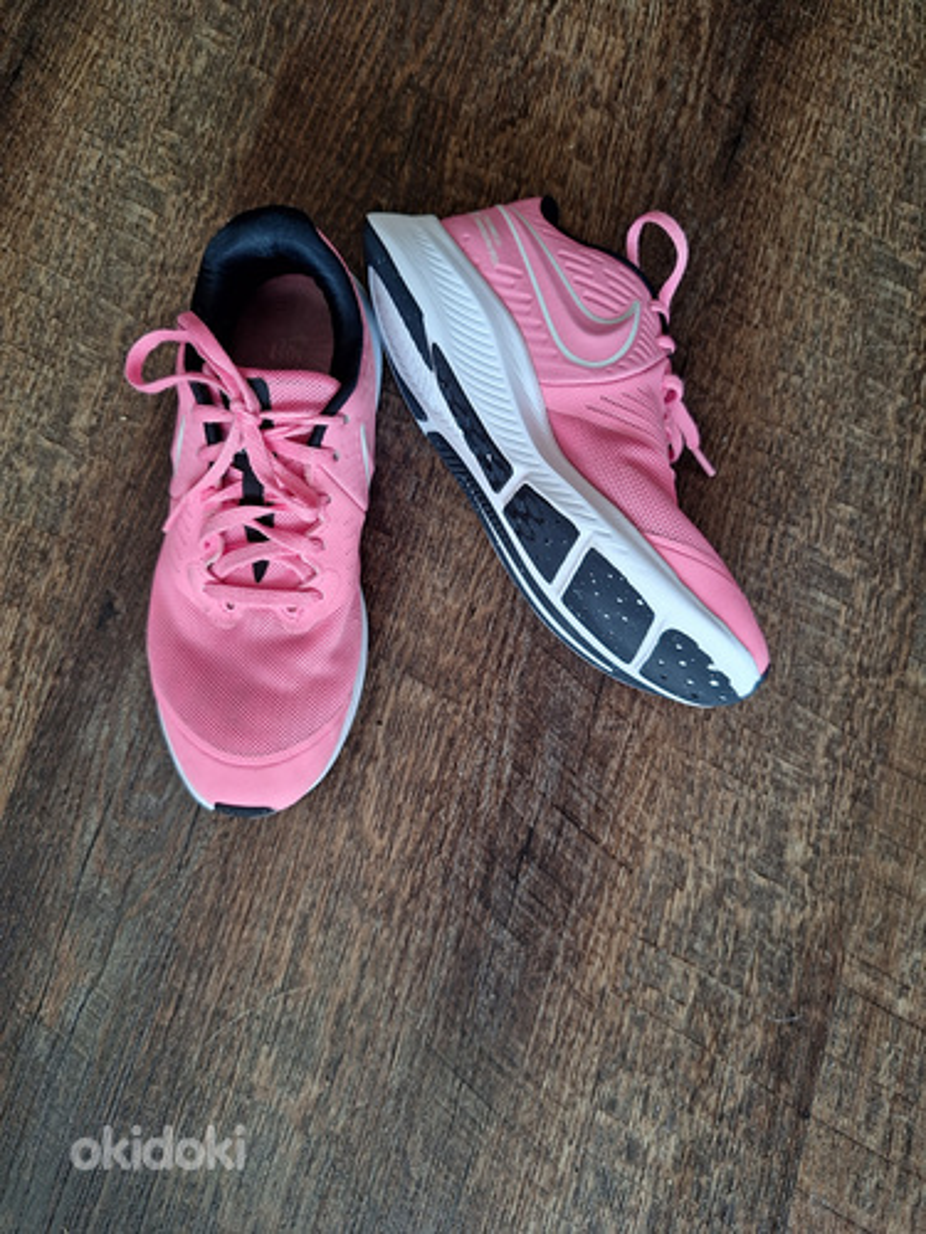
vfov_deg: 73.9
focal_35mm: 23
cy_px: 617
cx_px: 463
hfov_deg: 58.9
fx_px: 820
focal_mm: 5.54
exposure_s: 1/50
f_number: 1.8
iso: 64
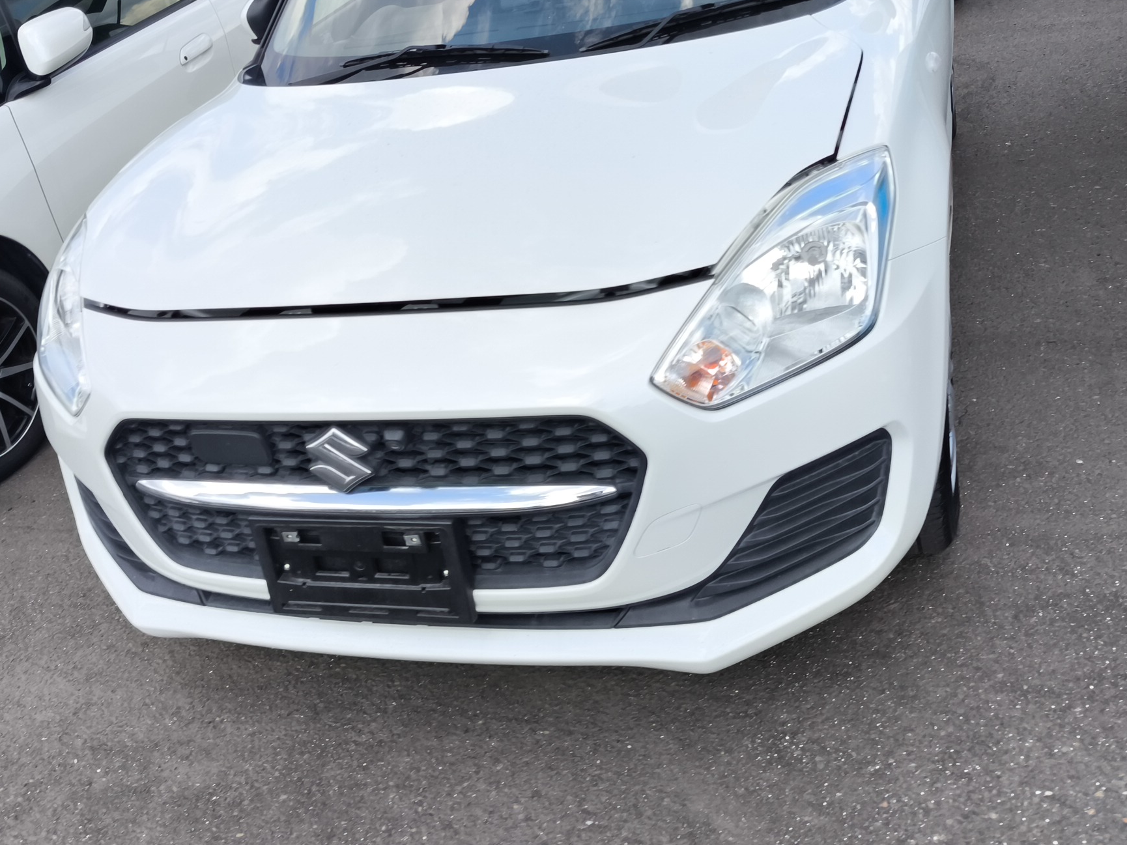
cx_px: 509
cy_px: 314
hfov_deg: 50.1
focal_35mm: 37
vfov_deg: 38.4
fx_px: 1204
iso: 50
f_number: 1.7
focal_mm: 4.71
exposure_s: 1/413
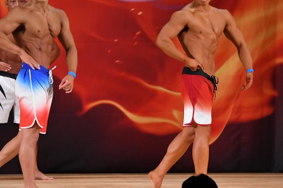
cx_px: 101
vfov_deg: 3.7
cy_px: 79
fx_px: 2915
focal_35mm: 371
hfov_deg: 5.6
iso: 3200
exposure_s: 1/400
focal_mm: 170
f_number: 5.6
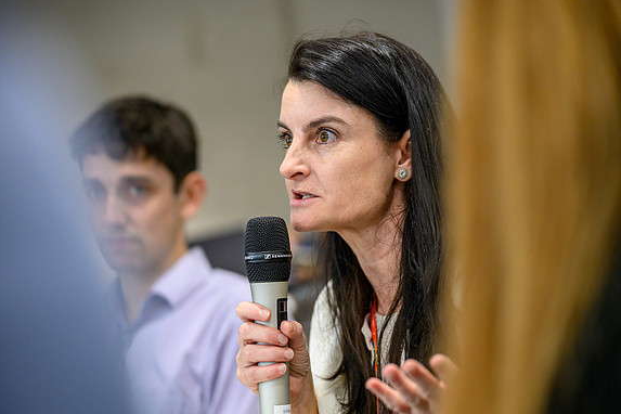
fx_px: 1880
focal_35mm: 109
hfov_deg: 18.8
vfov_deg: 12.6
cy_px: 208
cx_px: 312
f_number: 2.7
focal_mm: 107
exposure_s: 1/640
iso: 2000
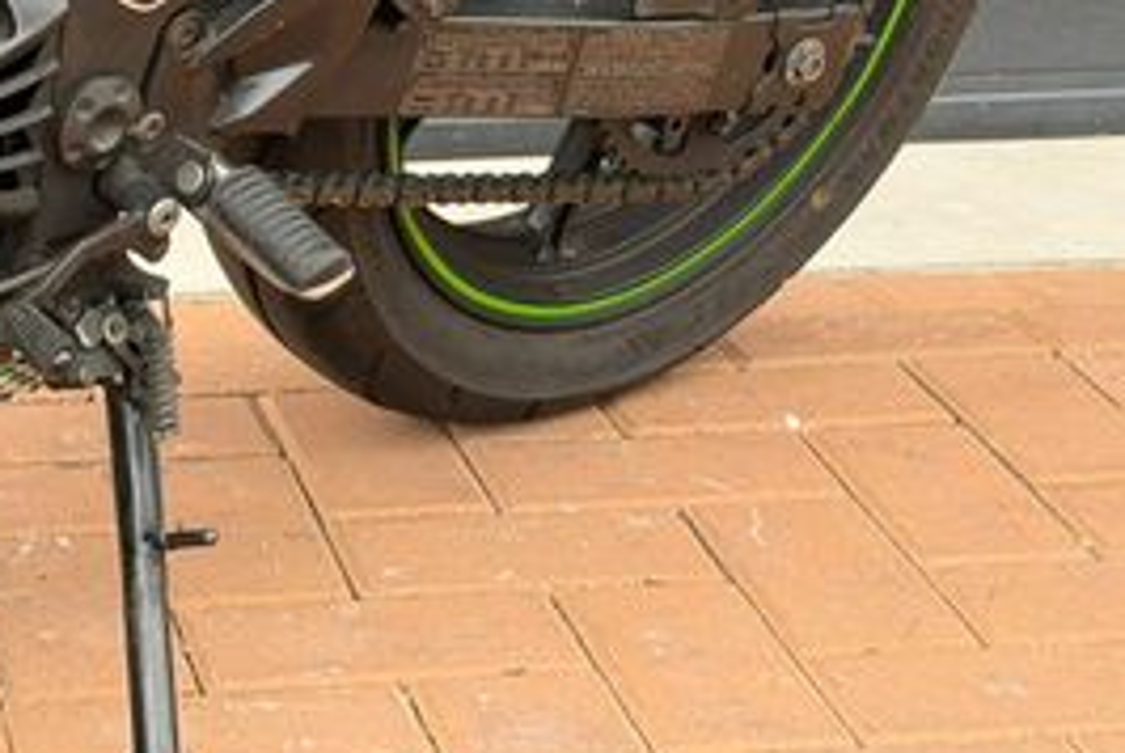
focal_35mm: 120
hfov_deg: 16.8
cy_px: -203
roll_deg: +0.4
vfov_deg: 11.2
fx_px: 3754
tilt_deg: -8.6
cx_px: 80
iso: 50
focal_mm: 6.76
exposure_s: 1/157
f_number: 1.78
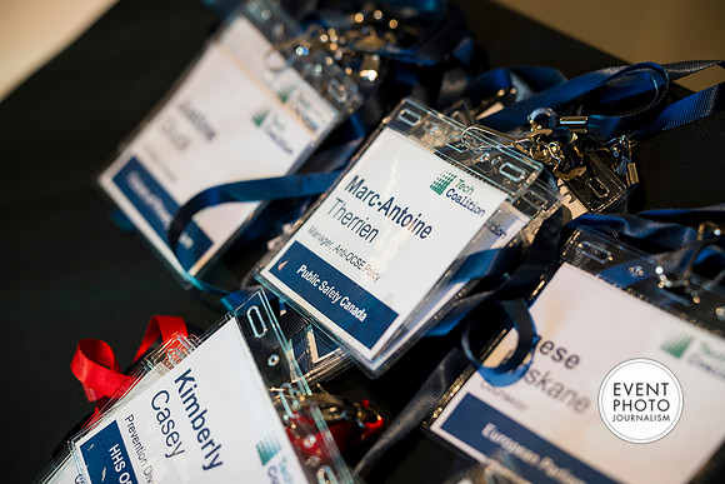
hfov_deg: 21.5
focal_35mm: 95
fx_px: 1914
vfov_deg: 14.4
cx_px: 362
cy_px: 242
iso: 360
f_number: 3.5
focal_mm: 95
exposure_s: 1/160
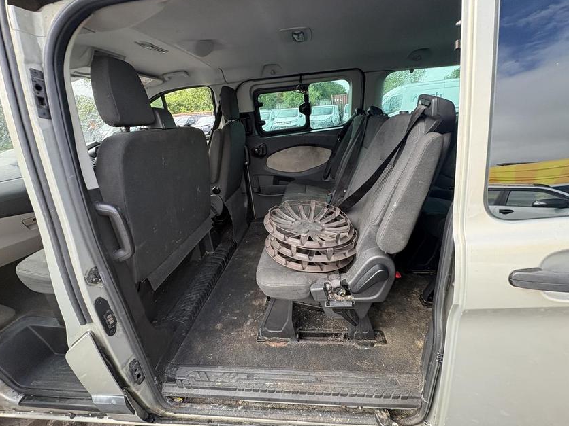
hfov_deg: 98.2
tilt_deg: -16.7
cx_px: 287
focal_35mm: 15
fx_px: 247
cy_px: 213
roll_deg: -2.5
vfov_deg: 81.7
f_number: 2.2
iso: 80
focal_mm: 2.22
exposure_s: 1/137
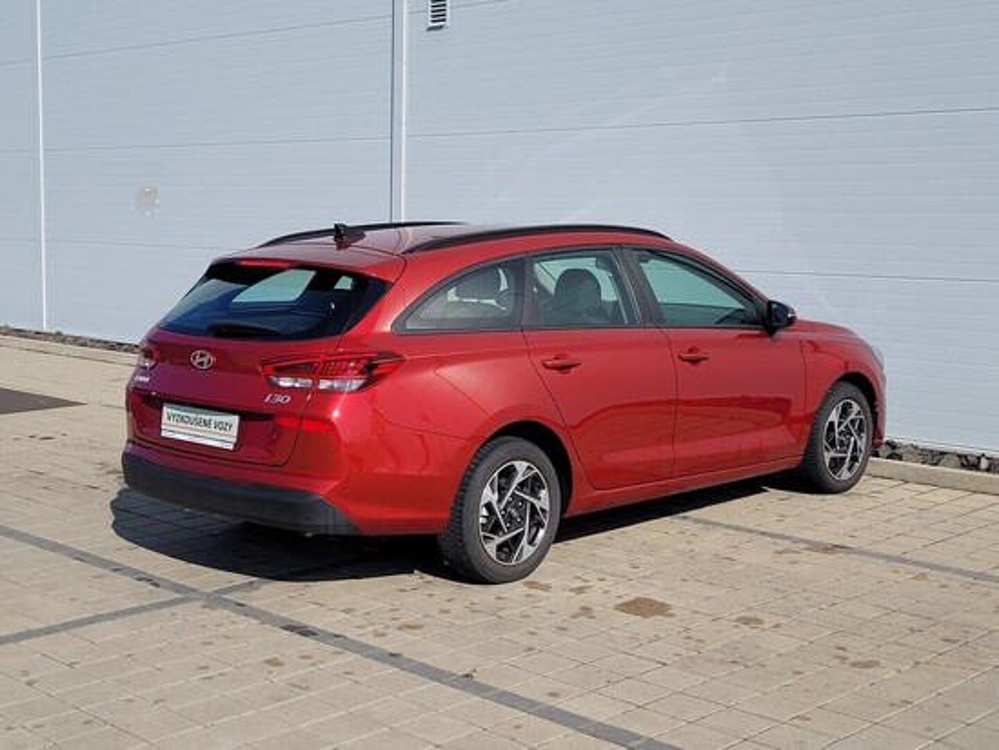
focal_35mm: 26
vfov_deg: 53.1
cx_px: 500
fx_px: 751
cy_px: 375
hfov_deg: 67.3
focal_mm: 5.4
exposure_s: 1/3160
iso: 40
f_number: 1.8
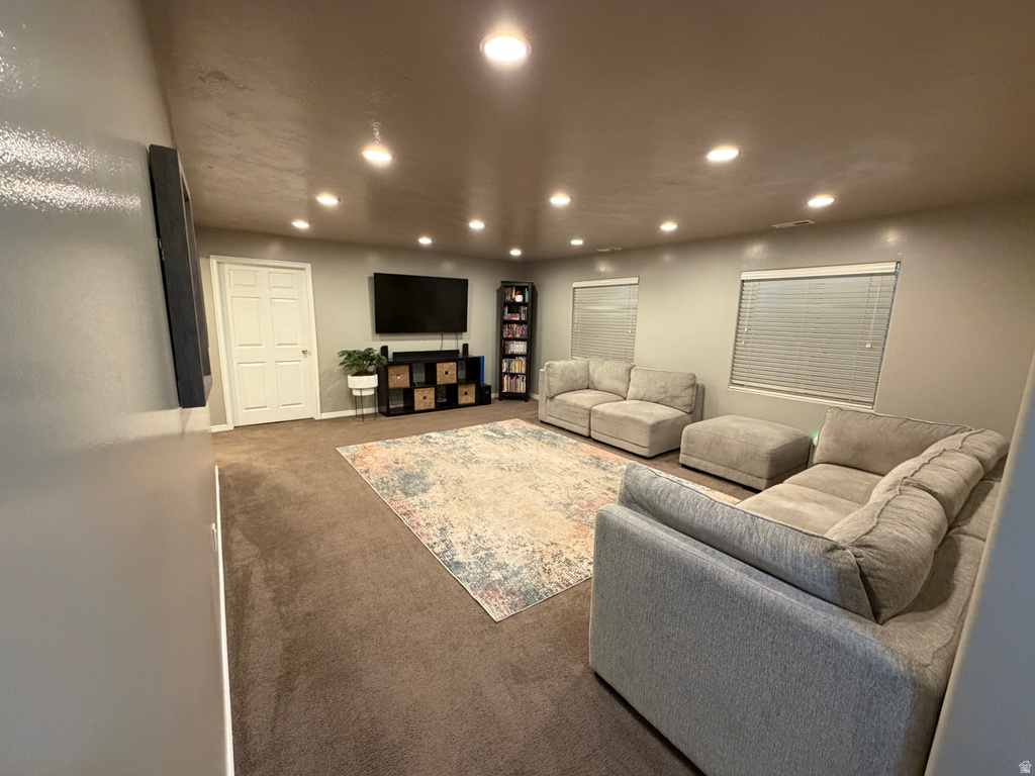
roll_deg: -1.8
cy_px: 388
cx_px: 518
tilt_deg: -10.4
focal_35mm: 14
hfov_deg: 102.1
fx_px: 419
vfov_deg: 85.7
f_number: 2.2
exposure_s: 1/60
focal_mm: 2.22
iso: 400
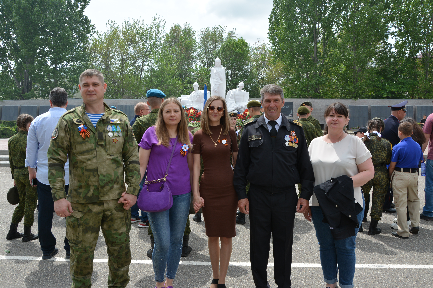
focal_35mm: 33
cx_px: 216
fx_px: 397
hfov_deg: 57.2
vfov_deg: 40.0
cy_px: 144
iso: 125
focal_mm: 22
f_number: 8
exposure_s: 1/250
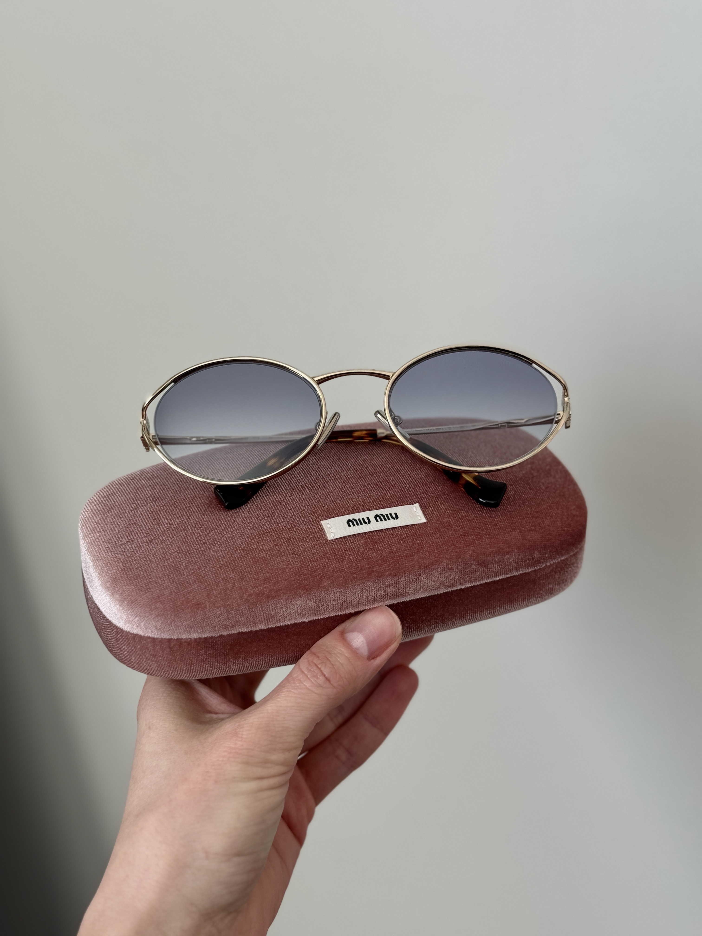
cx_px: 351
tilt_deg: -29.2
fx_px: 1298
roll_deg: +0.8
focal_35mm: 48
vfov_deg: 39.7
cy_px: 468
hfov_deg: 30.3
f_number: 1.78
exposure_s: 1/169
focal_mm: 6.76
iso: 50
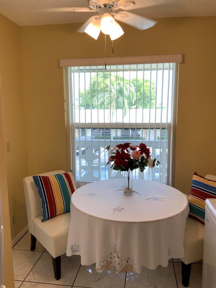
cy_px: 144
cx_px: 108
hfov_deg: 48.2
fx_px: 241
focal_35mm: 29
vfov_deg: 61.7
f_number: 1.8
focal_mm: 3
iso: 16
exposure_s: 1/120
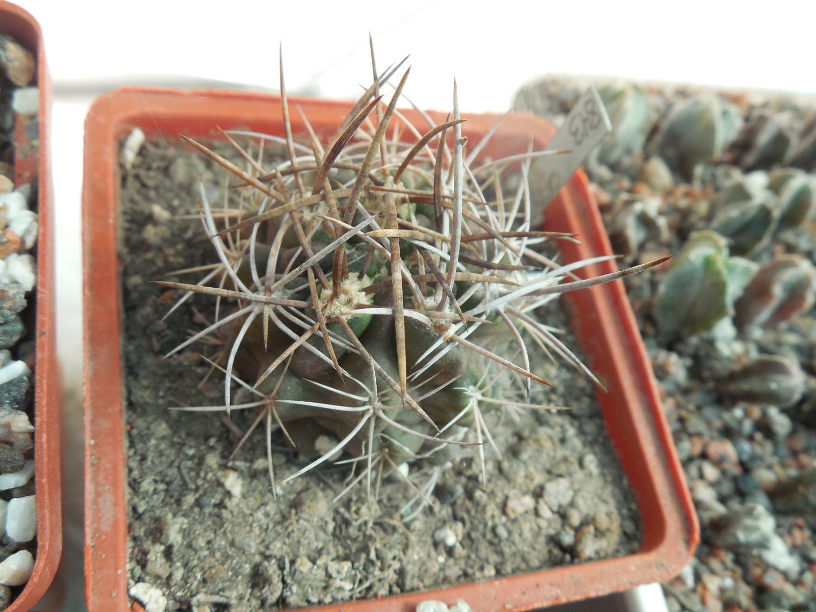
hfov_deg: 58.4
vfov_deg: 45.4
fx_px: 731
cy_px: 306
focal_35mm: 31
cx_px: 408
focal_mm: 5.6
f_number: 3.6
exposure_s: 1/100
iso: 125
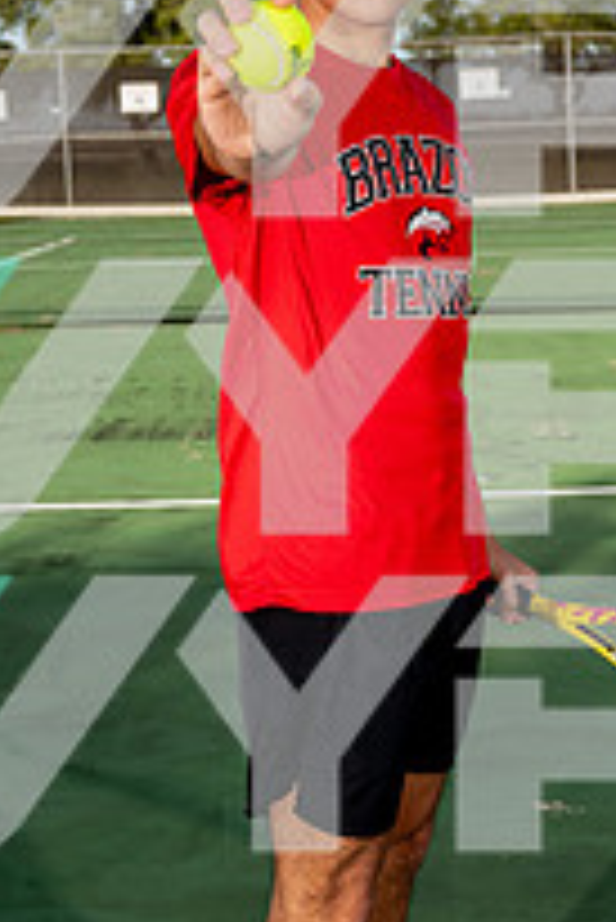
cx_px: 414
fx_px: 1742
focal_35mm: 68
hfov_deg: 20.0
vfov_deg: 29.6
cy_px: 400
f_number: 4
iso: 100
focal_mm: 31
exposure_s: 1/1250
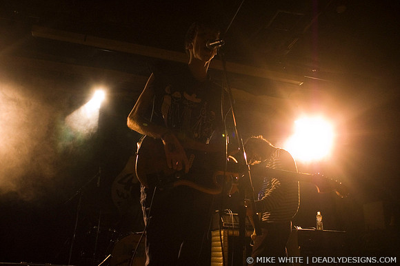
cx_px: 200
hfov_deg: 62.0
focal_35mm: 30
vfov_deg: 43.6
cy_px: 133
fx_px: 333
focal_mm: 20
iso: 1600
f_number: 2.8
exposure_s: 1/40
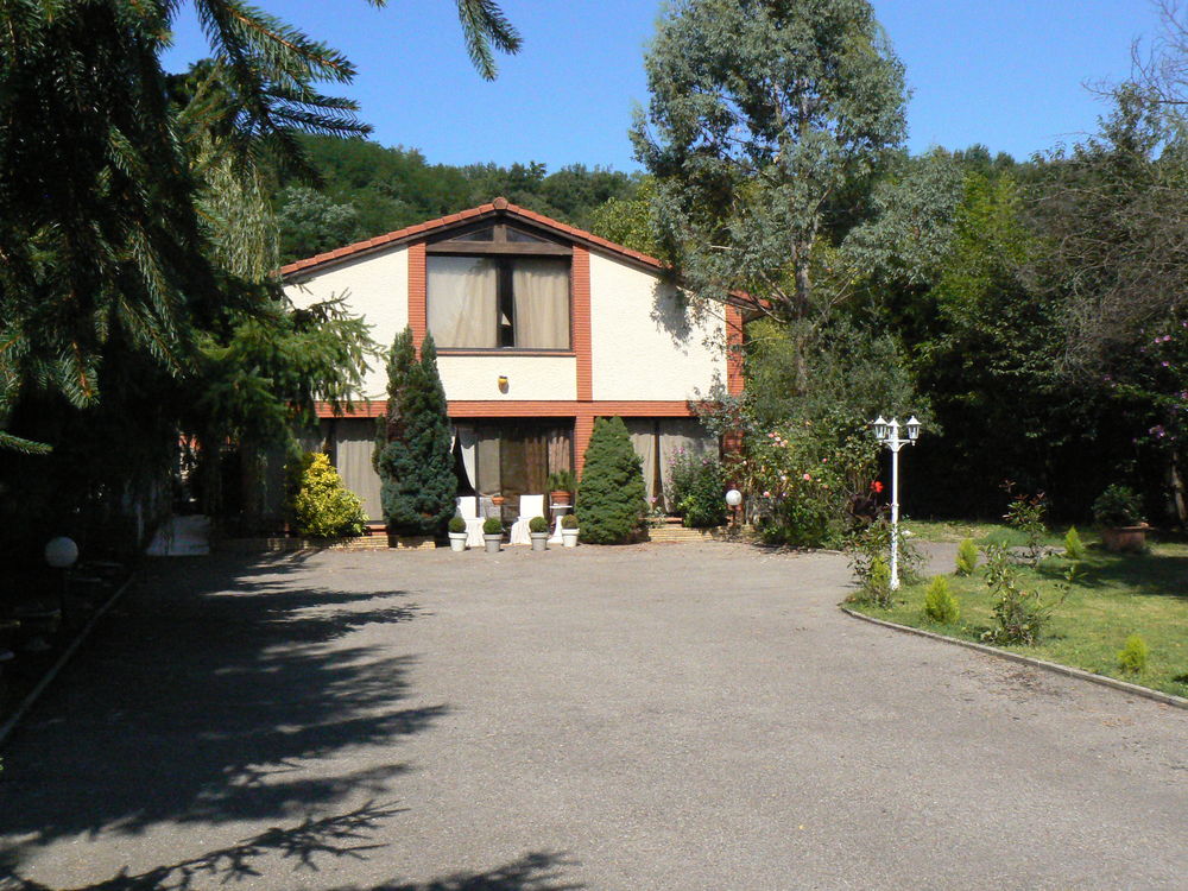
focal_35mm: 36
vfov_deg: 39.7
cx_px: 594
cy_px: 446
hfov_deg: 51.4
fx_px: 1235
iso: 400
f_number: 8
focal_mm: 6
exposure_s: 1/1300
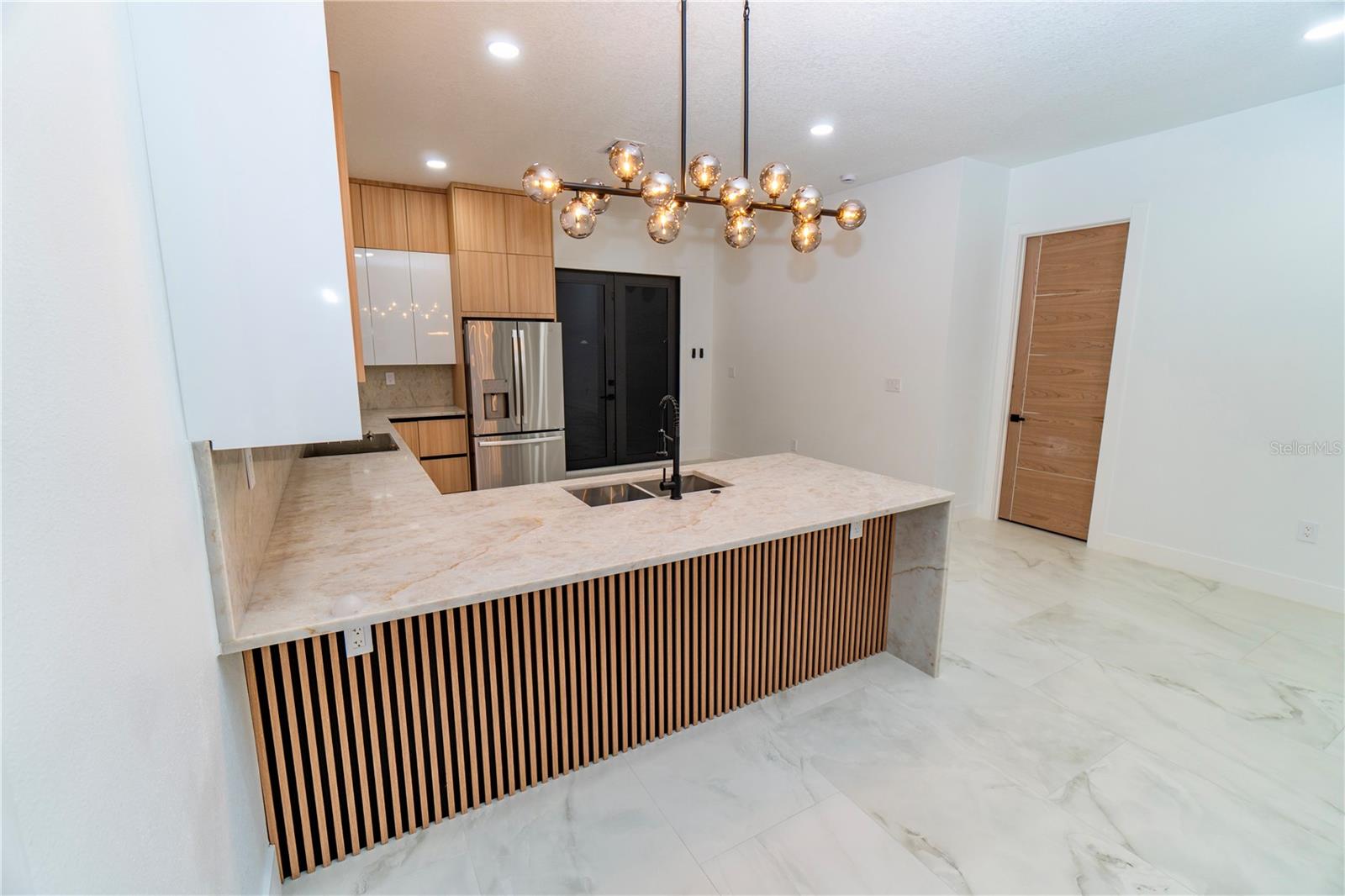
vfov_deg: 77.3
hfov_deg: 100.4
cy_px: 448
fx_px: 560
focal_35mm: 15
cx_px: 672
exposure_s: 1/25
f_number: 4
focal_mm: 10
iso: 100
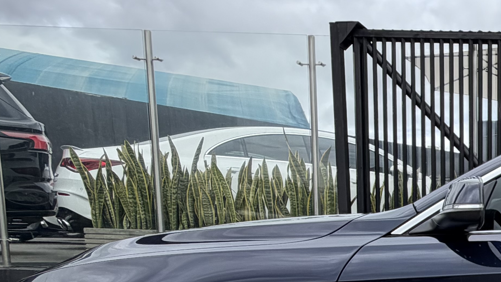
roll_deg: -1.0
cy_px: 326
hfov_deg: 33.4
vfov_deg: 23.5
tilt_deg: -6.9
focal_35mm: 47
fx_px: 624
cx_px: 634
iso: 32
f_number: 2.2
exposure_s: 1/770
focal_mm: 2.22
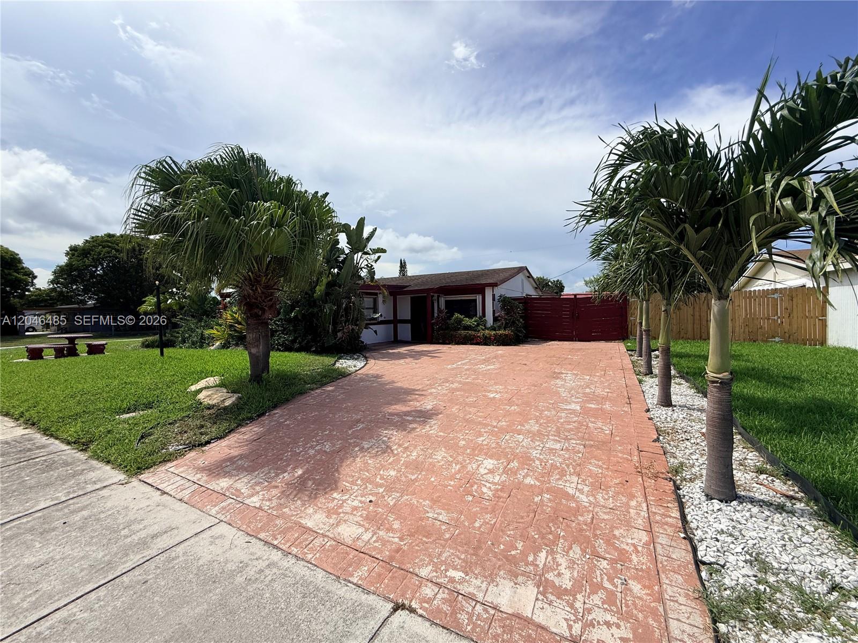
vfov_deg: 85.7
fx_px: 347
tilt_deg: -1.0
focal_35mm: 14
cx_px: 429
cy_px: 322
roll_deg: -0.1
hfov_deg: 102.1
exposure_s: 1/2410
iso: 50
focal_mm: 2.22
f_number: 2.2
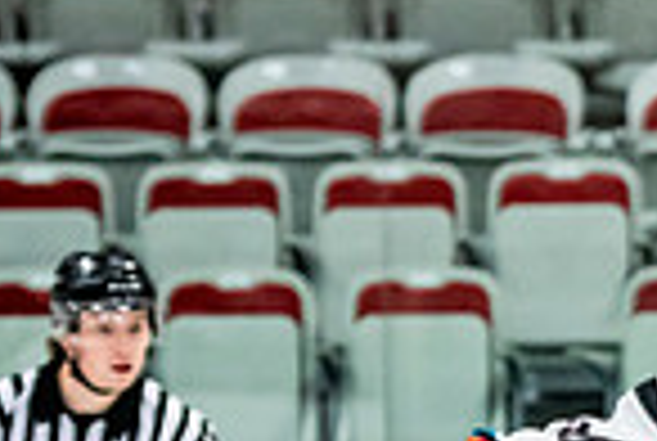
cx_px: 1371
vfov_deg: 2.2
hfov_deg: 3.3
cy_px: 892
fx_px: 11320
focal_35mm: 619
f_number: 3.2
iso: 1600
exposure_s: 1/1000
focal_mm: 116
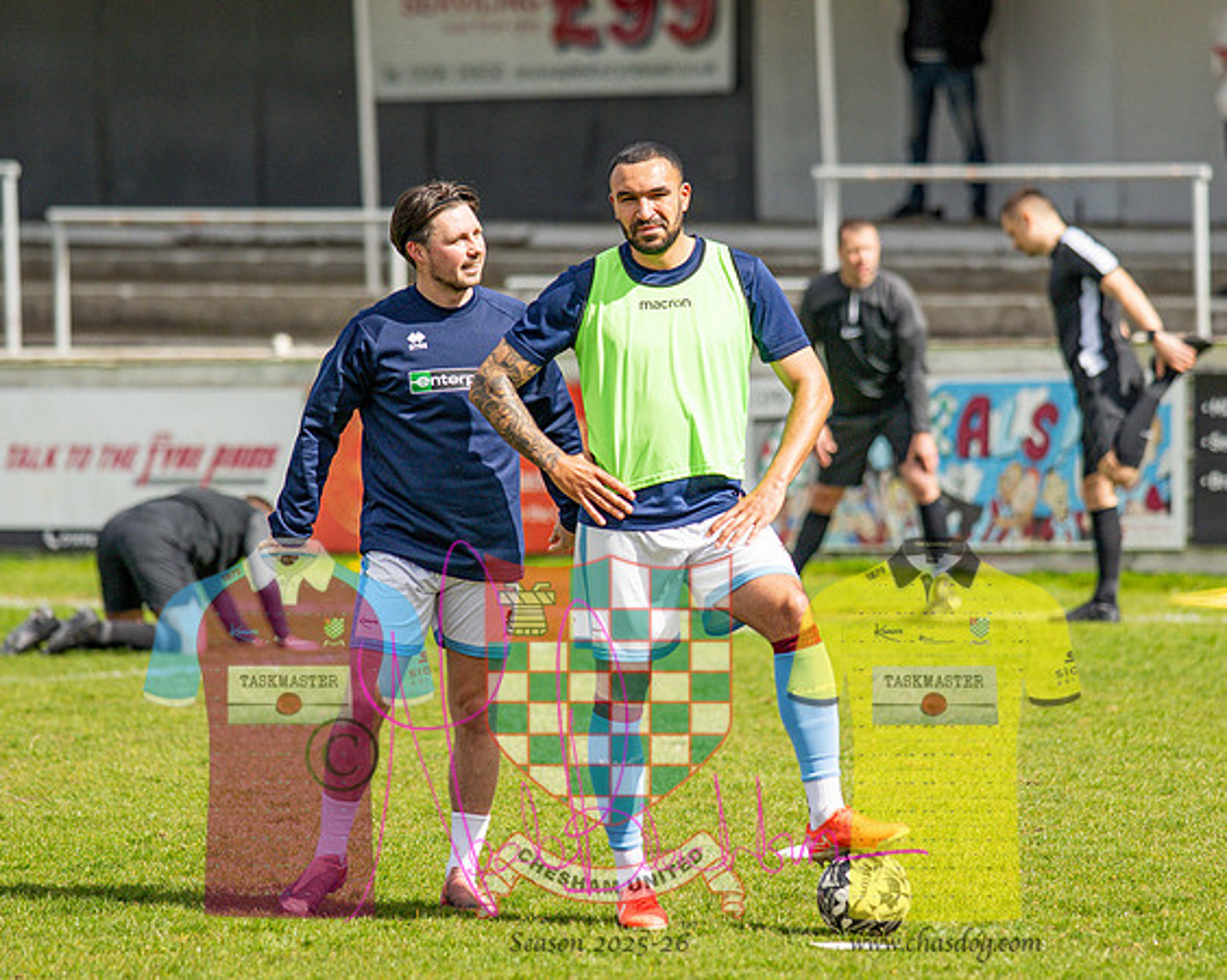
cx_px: 689
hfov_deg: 6.7
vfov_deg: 5.4
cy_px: 378
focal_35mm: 287
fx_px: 10414
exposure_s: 1/10000
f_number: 1.8
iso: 250
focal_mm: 135
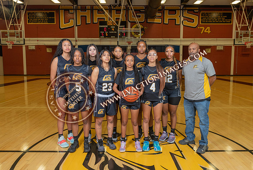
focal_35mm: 27
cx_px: 127
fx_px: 193
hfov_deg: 66.4
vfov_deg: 47.3
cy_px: 83
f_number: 7.1
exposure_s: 1/50
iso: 250
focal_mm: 26
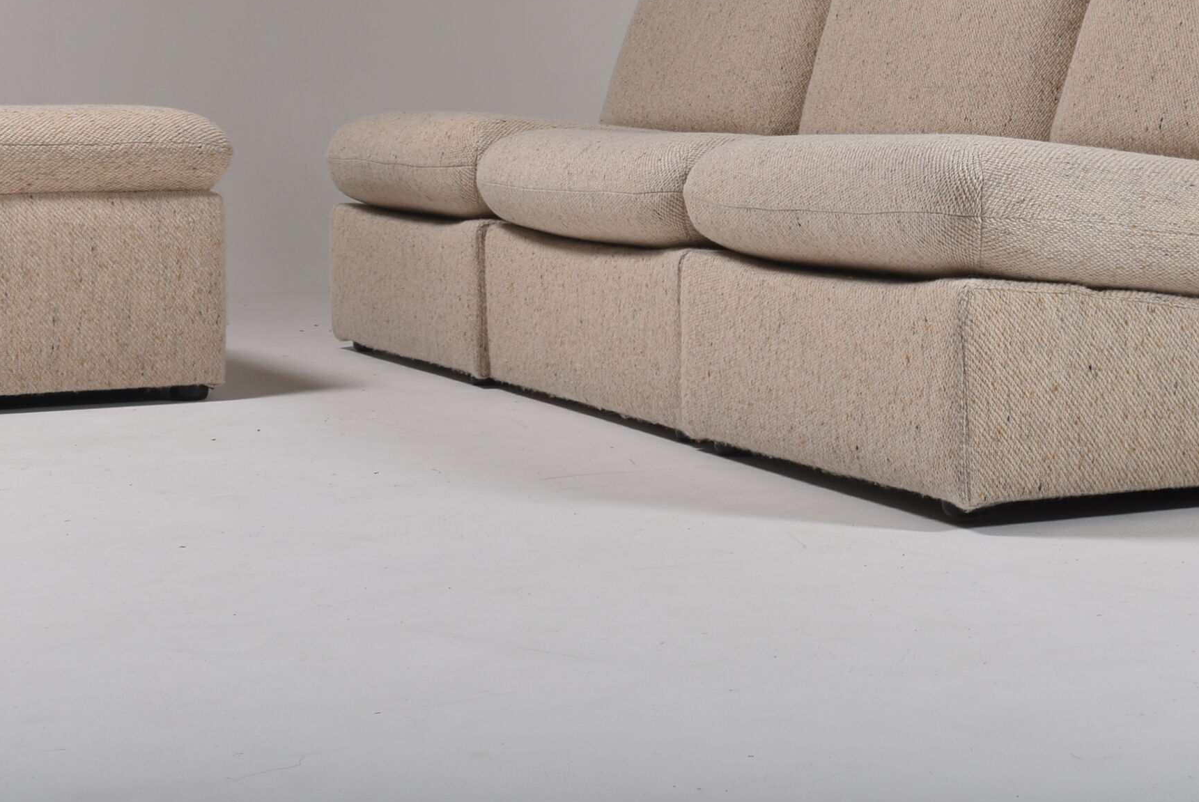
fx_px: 2434
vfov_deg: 18.5
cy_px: 119
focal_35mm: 73
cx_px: 974
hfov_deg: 27.1
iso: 100
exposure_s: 1/200
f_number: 16
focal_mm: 28
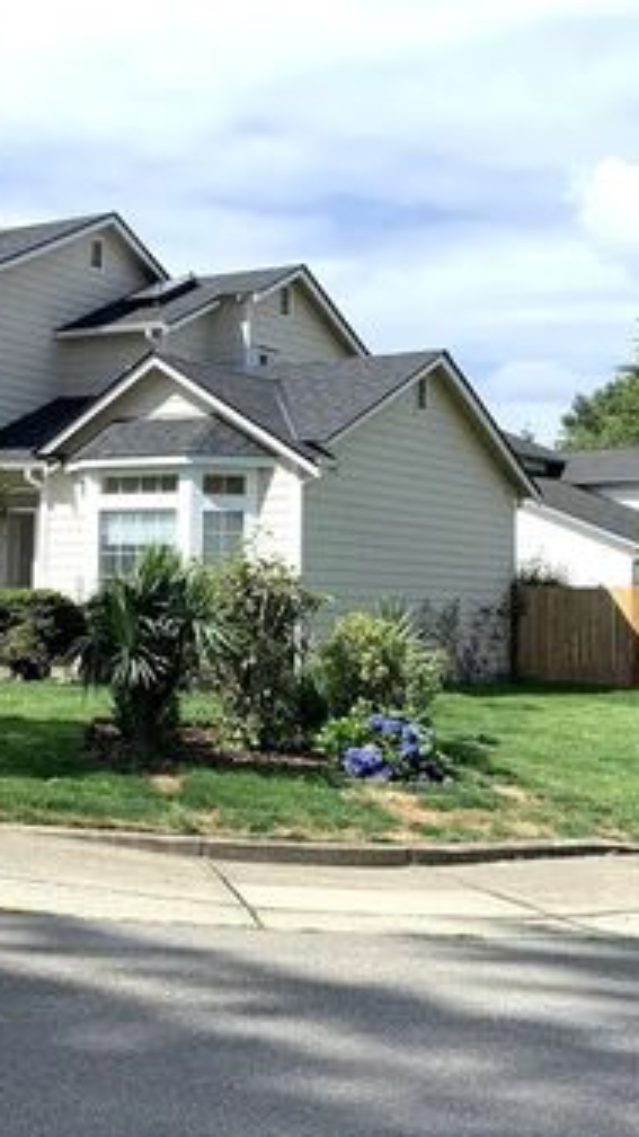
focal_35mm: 54
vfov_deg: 38.5
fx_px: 1627
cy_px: 535
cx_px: -105
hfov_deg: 20.9
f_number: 1.8
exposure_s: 1/2915
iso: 25
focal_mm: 4.25
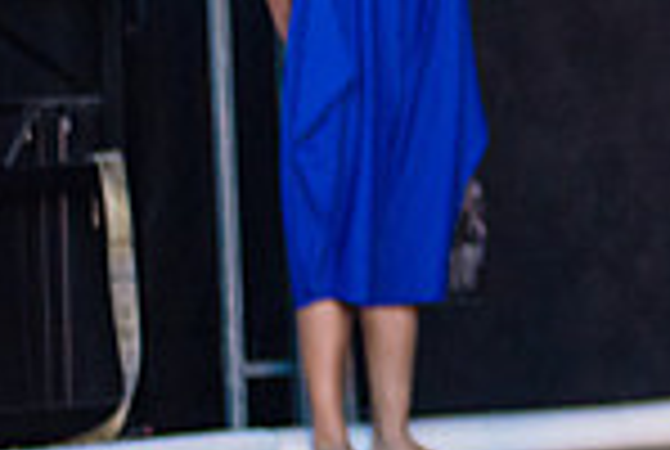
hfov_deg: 6.0
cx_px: 1384
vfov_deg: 4.1
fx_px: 6210
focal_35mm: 333
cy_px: -183
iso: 4000
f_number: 2.8
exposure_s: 1/400
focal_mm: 80
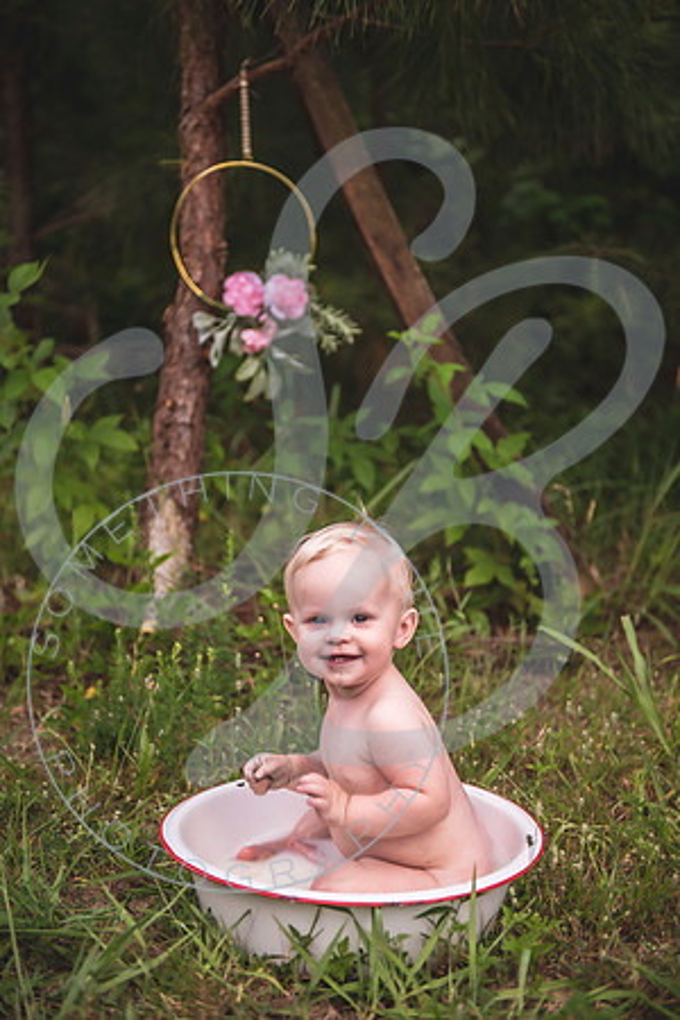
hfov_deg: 24.2
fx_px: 1587
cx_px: 340
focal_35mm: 56
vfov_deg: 35.6
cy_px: 510
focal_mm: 56
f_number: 2.8
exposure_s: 1/250
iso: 100
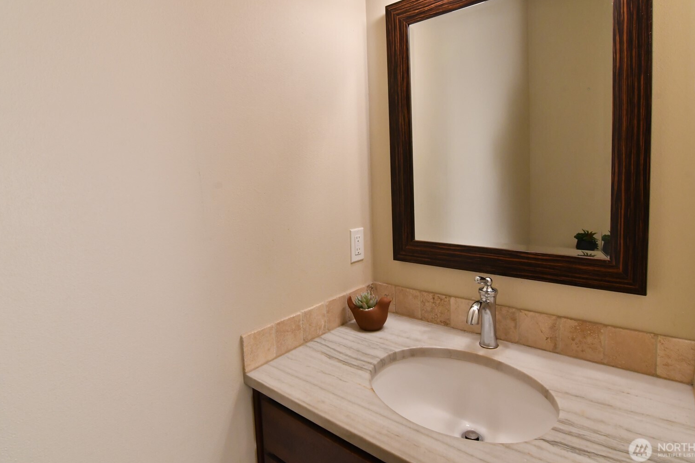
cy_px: 207
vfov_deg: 65.6
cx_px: 350
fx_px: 358
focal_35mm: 19
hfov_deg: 88.2
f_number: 11
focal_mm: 11
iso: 1250
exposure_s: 1/25
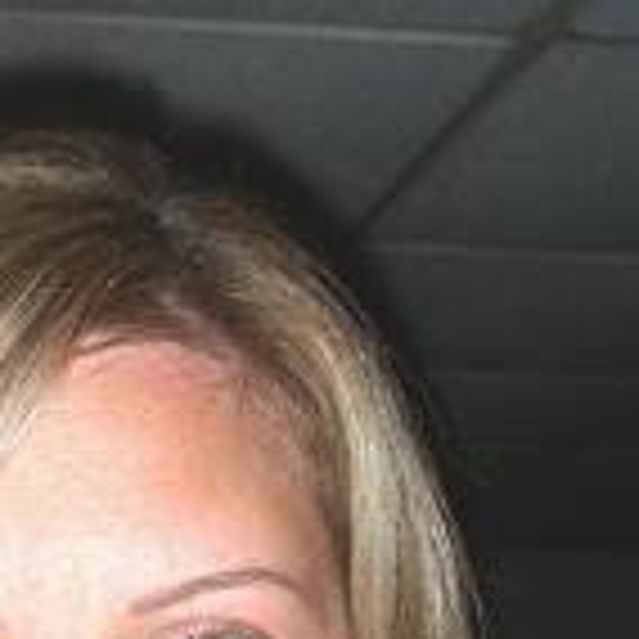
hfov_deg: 16.8
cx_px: 70
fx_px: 2130
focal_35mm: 102
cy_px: 639
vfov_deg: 16.7
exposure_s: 1/60.1
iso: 50
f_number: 3
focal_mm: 5.8
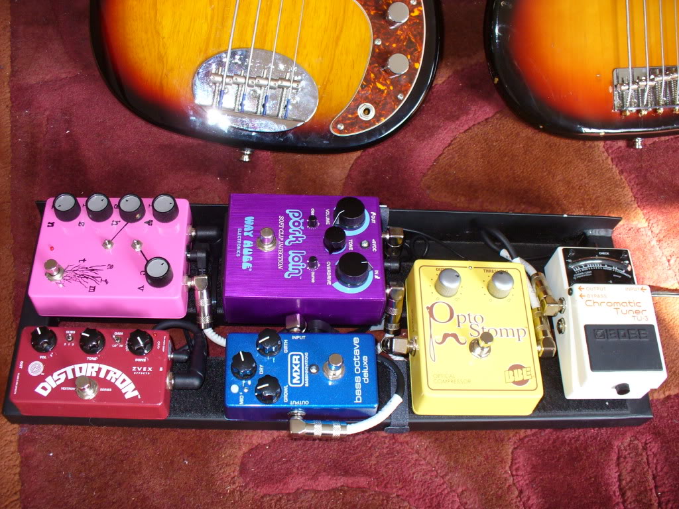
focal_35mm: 37
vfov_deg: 38.7
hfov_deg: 50.1
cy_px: 254
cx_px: 340
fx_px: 726
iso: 100
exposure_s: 1/60
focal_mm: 6.1
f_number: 2.8
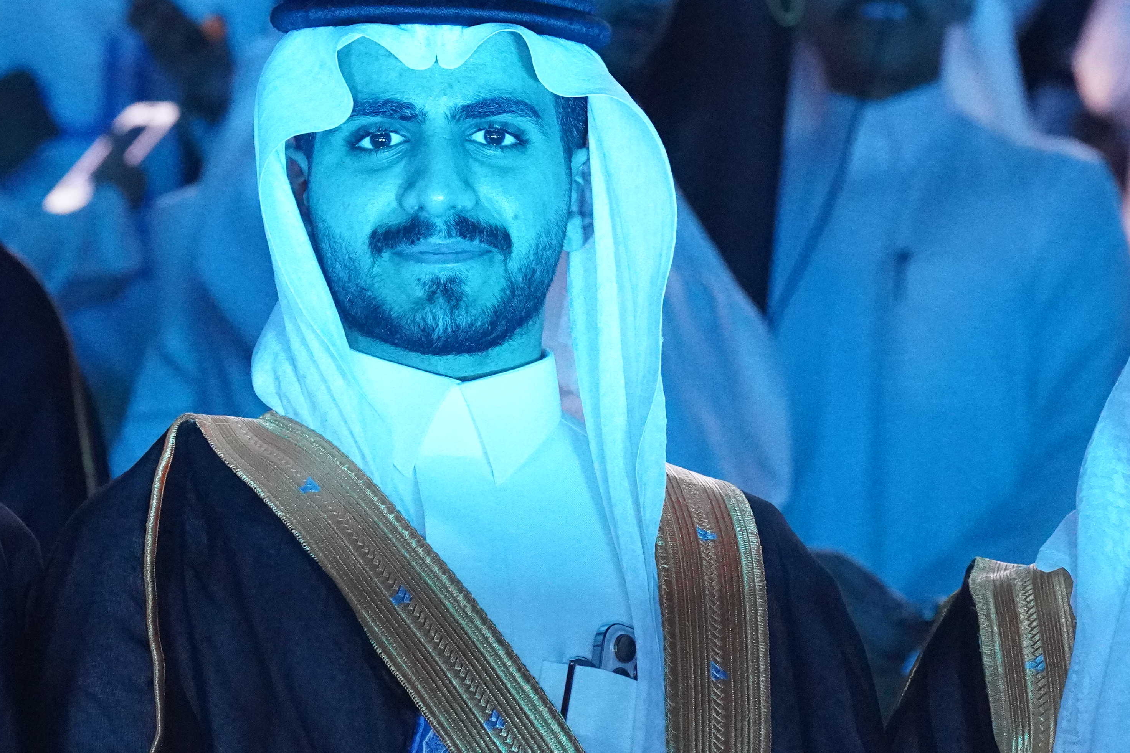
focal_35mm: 339
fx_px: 10639
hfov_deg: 6.1
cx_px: 513
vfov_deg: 4.1
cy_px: 620
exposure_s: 1/125
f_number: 4
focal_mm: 105
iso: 6400
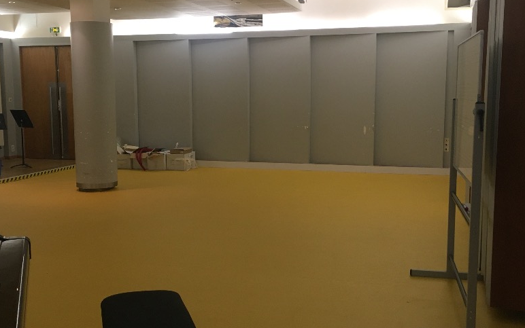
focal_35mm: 43
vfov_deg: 29.9
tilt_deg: -8.1
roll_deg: +0.1
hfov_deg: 46.2
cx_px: 245
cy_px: 167
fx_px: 615
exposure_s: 1/33
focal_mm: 4.15
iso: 125
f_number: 2.2
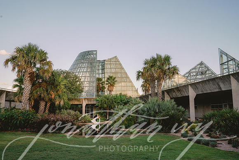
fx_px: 206
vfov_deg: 42.3
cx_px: 120
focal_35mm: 31
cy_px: 80
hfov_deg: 60.3
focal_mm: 31
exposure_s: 1/125
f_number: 8
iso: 200
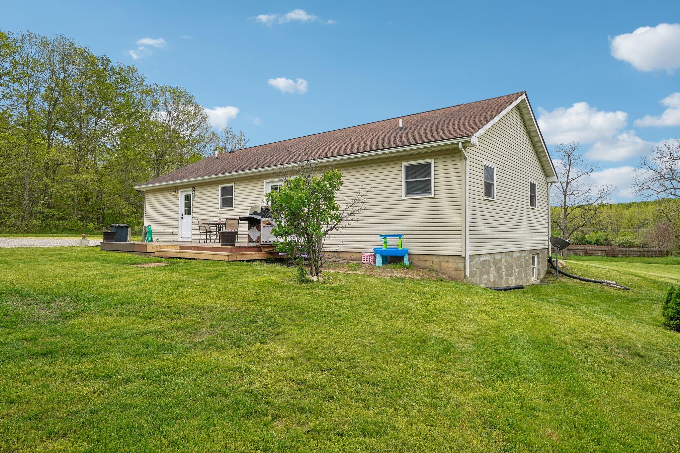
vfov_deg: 57.2
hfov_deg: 78.6
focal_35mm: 22
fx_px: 415
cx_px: 340
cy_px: 226
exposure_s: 1/200
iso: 100
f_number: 8
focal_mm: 22
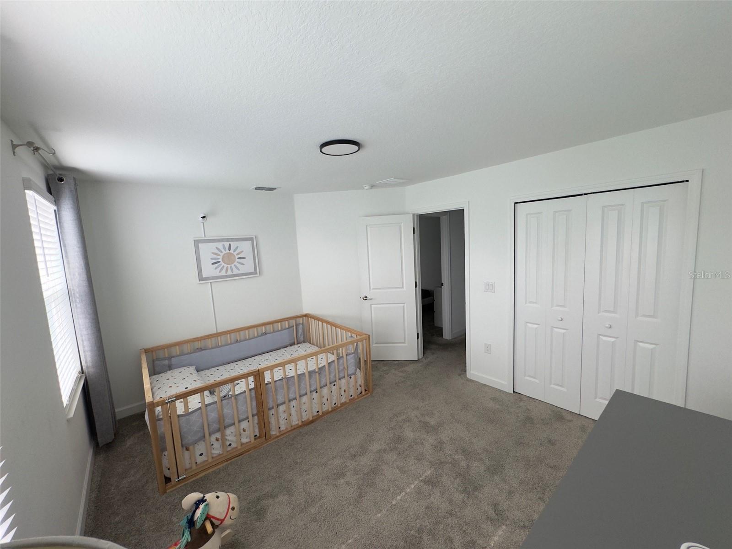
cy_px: 274
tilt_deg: -7.2
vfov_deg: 85.7
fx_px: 296
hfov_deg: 102.1
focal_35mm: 14
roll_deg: +3.0
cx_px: 366
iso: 64
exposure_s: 1/99
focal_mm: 2.22
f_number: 2.2
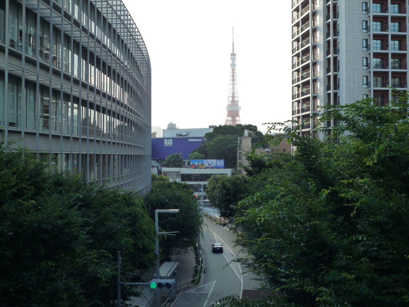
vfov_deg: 27.5
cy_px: 154
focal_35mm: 53
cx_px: 204
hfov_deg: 36.2
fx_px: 626
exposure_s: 1/125
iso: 160
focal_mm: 9.3
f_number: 4.3
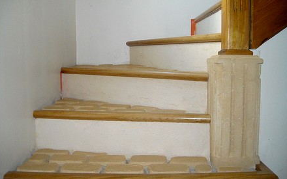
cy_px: 83
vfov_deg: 33.6
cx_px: 143
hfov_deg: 51.5
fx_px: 297
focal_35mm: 38
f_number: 2.8
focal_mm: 5.7
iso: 200
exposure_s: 1/60
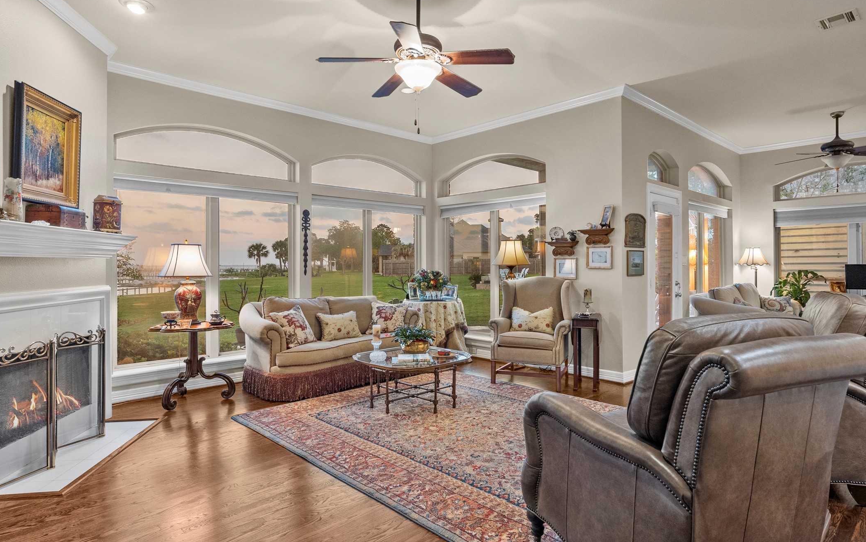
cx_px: 436
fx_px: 472
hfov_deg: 85.1
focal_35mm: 20
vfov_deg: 59.6
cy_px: 253
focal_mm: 19
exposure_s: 1.3
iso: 1250
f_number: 8
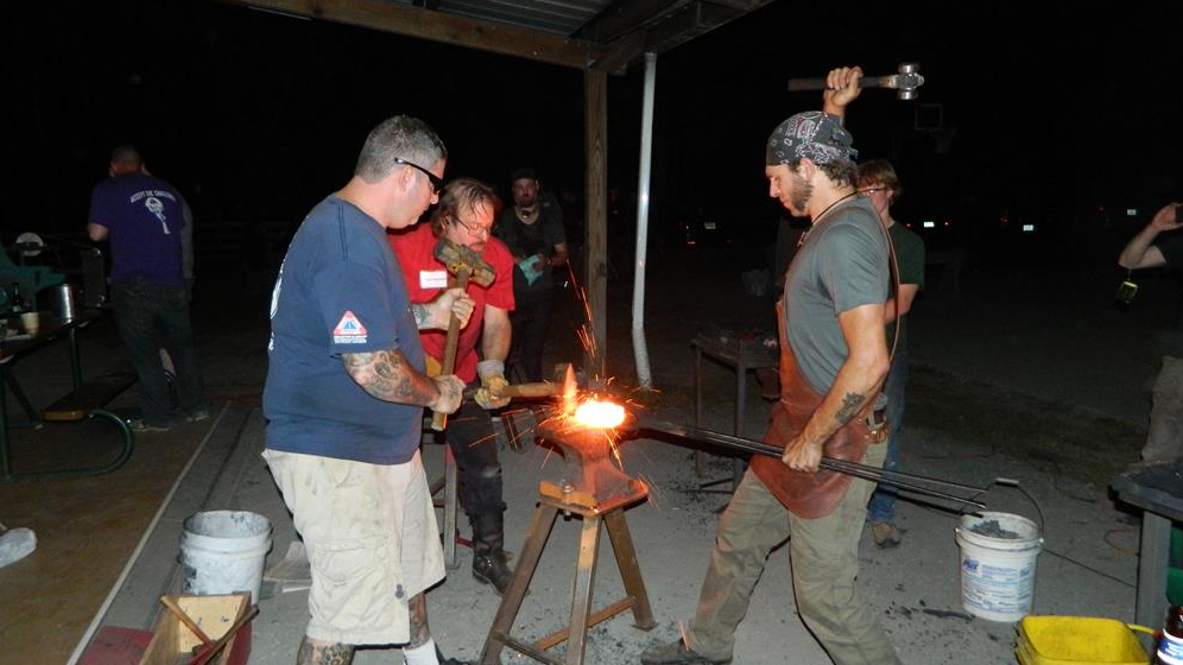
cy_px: 357
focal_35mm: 28
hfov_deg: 67.9
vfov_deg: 41.5
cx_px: 601
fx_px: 878
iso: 360
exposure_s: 1/30
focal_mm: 4.5
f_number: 3.1
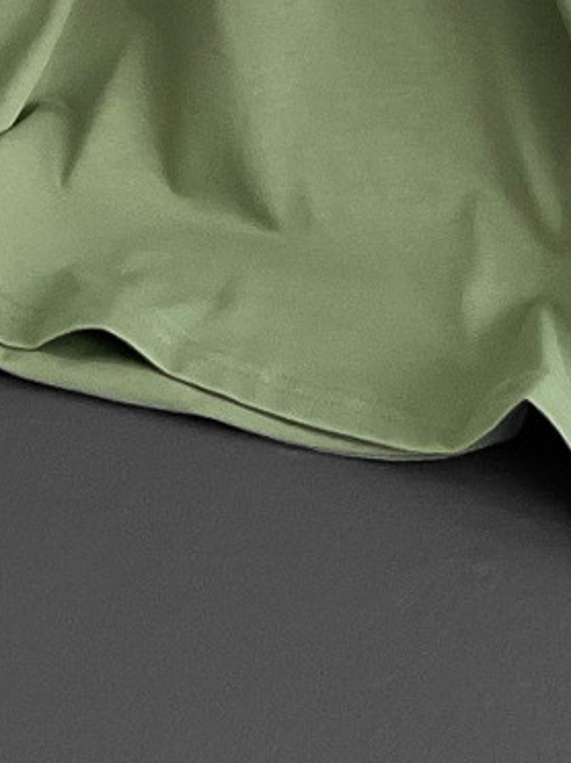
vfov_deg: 13.4
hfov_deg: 11.8
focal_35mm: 125
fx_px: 2751
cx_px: 415
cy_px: -792
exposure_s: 1/120
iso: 64
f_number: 1.8
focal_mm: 3
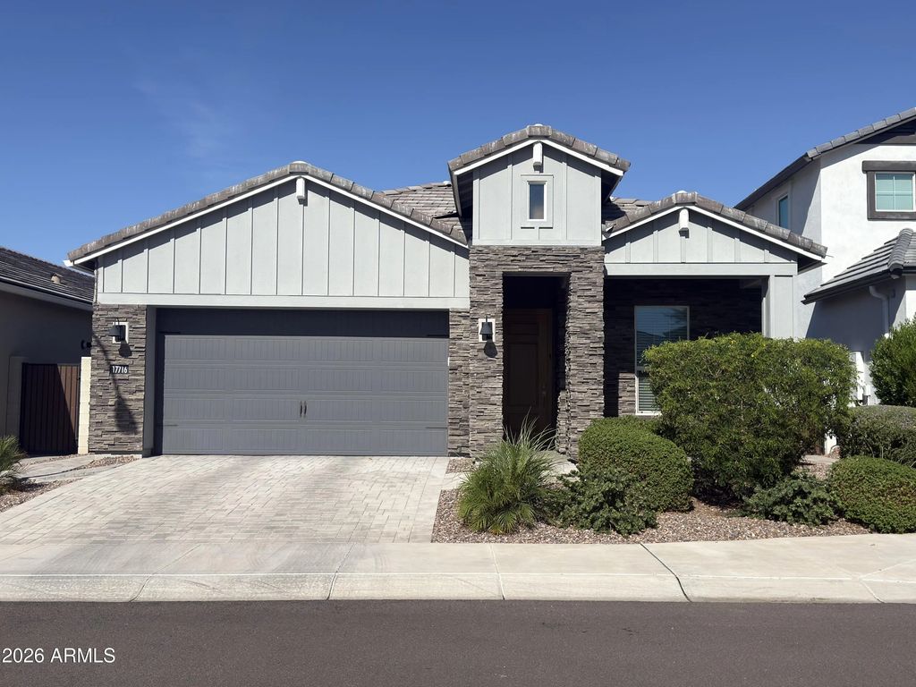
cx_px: 458
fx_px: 953
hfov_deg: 51.4
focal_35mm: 36
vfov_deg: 39.7
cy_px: 344
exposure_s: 1/6897
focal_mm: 6.76
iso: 64
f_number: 1.78
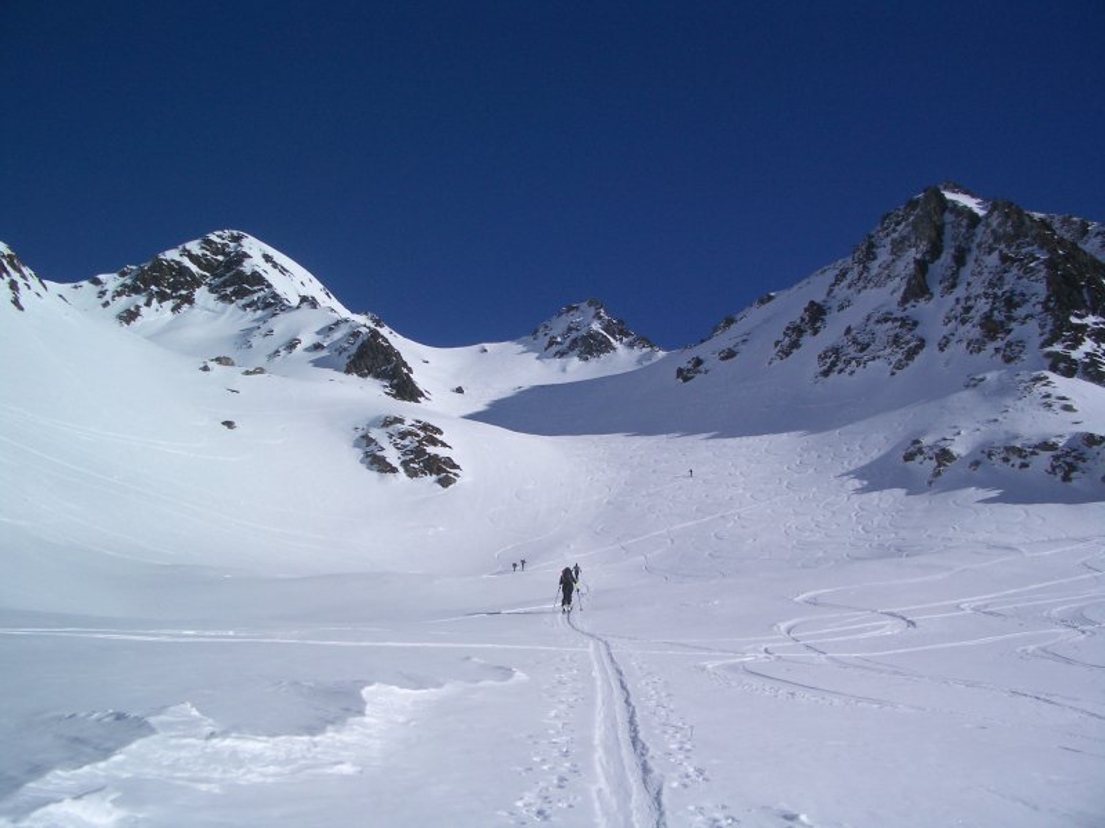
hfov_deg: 52.6
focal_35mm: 35
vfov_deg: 40.7
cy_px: 414
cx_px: 552
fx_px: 1117
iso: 50
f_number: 4.3
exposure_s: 1/2000
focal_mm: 5.8
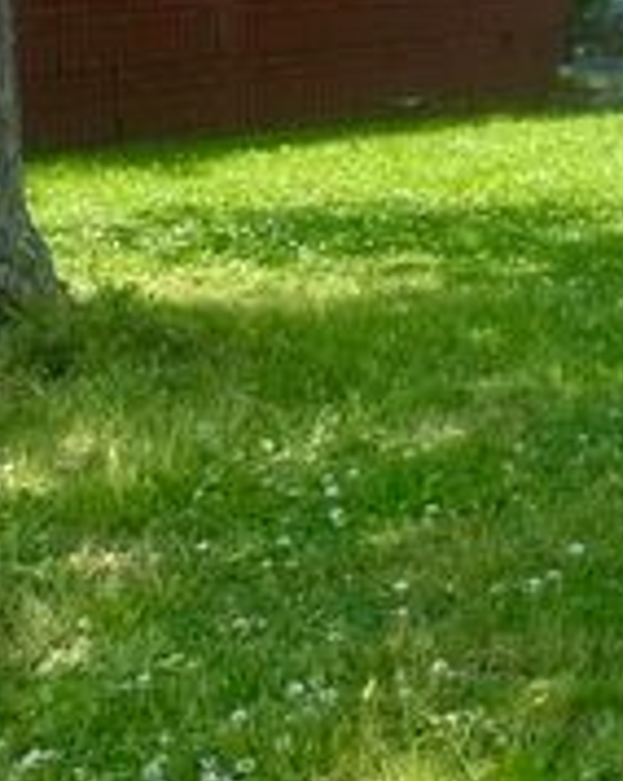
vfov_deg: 21.7
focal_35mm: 88
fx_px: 2032
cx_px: 1084
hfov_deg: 15.3
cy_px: 248
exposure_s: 1/2732
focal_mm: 6.86
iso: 80
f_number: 1.78
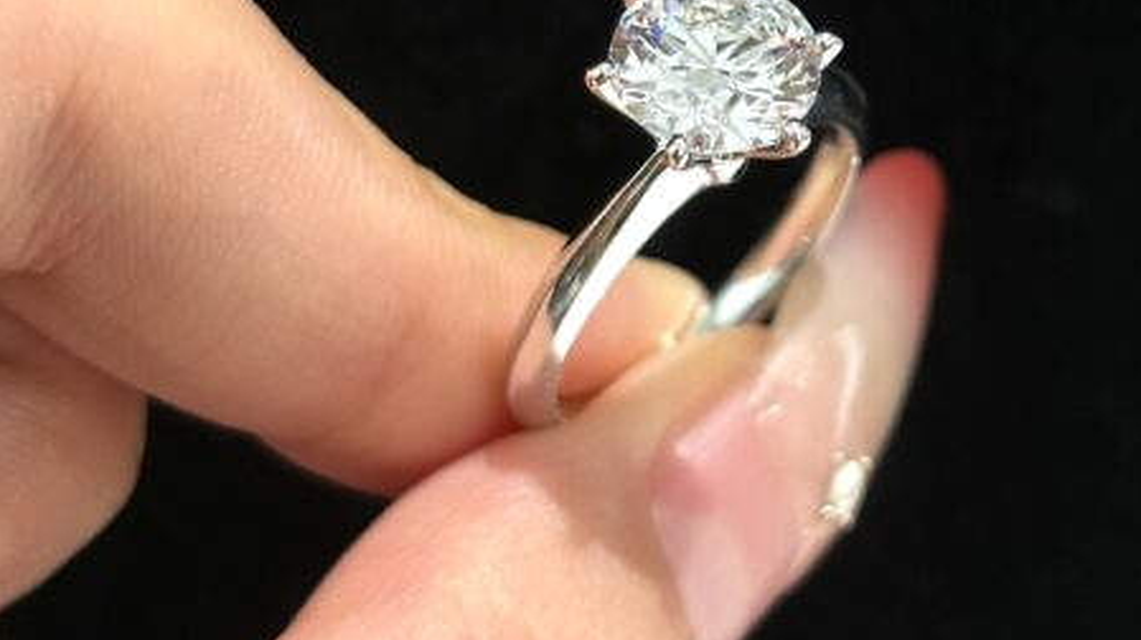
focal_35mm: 101
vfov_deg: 11.9
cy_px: 56
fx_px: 3054
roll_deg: -1.7
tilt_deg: -30.7
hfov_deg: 21.1
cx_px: 717
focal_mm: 5.96
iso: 32
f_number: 1.6
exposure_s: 1/211
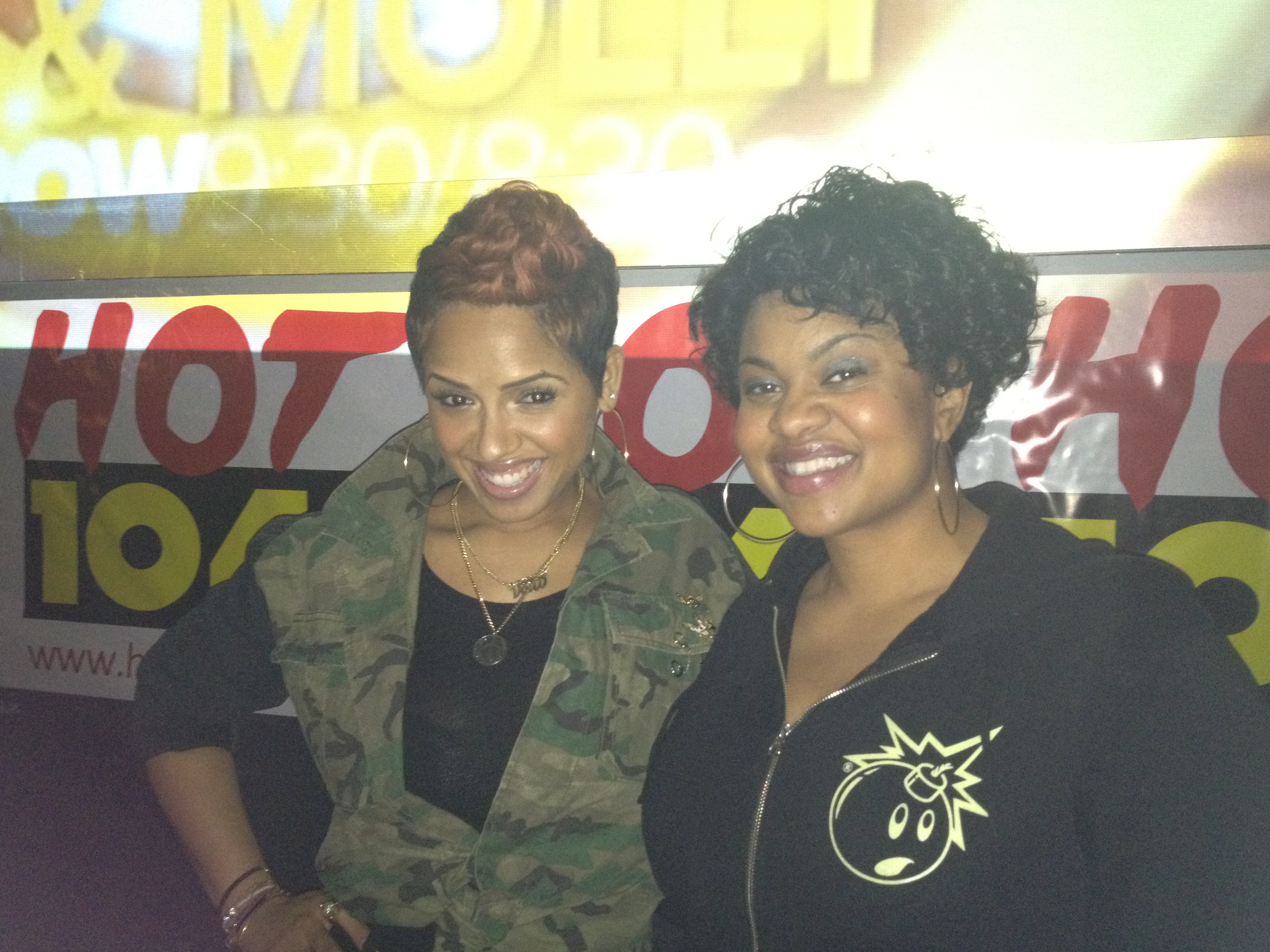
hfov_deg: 51.4
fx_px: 1321
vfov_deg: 39.7
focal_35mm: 36
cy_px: 467
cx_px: 637
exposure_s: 1/16
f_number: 2.4
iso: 320
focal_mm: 4.28
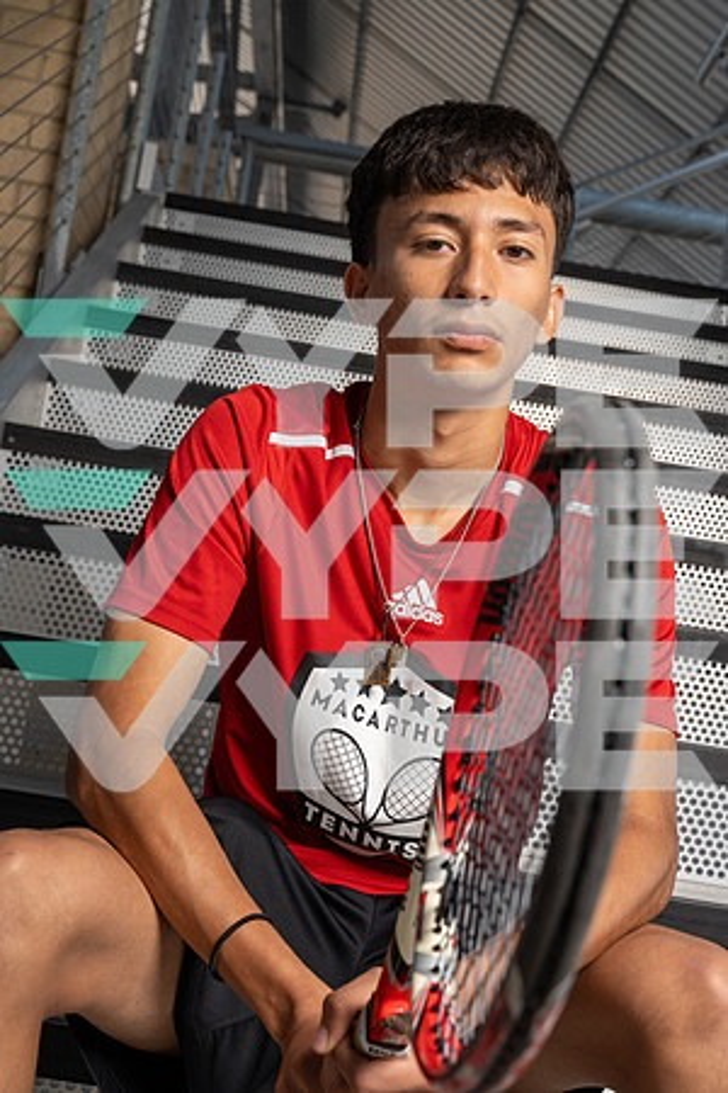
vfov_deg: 40.3
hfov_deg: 27.5
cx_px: 364
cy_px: 546
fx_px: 1486
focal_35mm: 49
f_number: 8
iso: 250
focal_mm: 49
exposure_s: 1/250
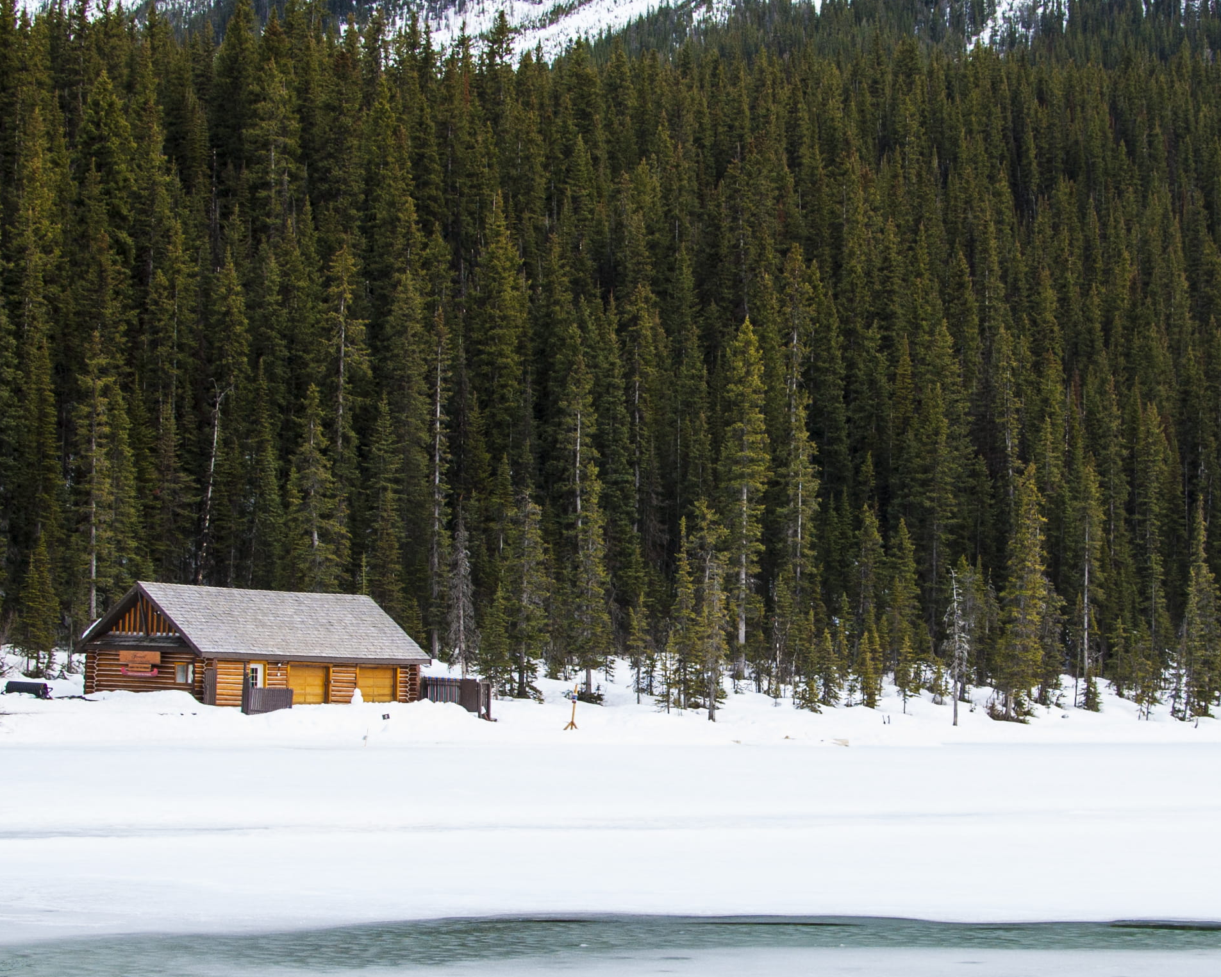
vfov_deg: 19.7
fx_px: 2809
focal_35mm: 78
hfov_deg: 24.5
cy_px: 632
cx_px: 705
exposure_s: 1/100
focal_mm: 35
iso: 400
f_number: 8
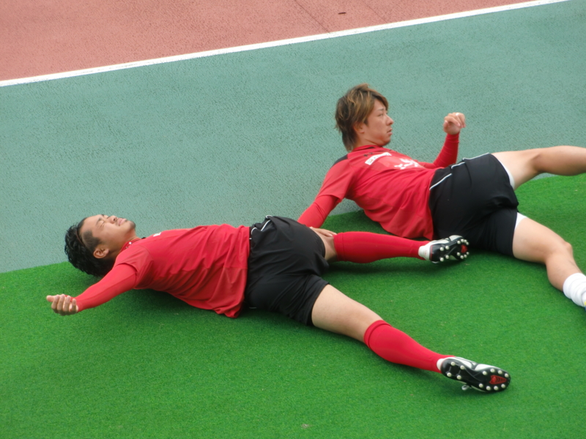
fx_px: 2455
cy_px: 220
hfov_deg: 13.6
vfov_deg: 10.2
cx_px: 293
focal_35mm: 145
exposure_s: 1/100
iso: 64
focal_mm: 25.9
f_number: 4.6
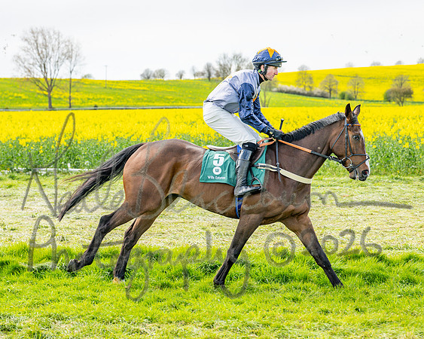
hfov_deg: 20.5
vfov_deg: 16.5
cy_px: 159
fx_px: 1169
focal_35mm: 93
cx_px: 145
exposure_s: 1/1250
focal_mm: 70
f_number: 4
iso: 200
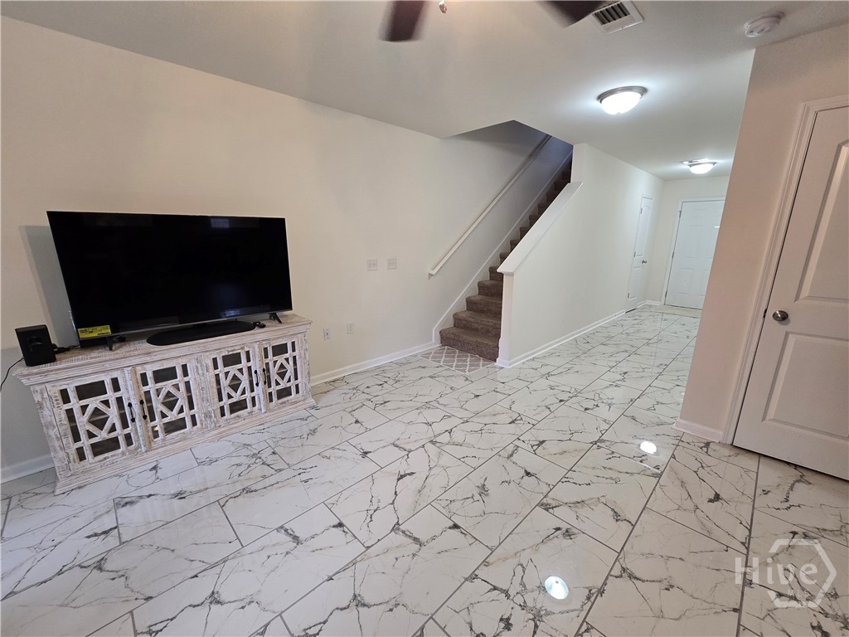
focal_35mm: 13
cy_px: 318
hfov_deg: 106.2
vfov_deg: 89.9
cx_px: 424
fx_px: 319
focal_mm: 2.2
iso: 160
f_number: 2.2
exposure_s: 1/60
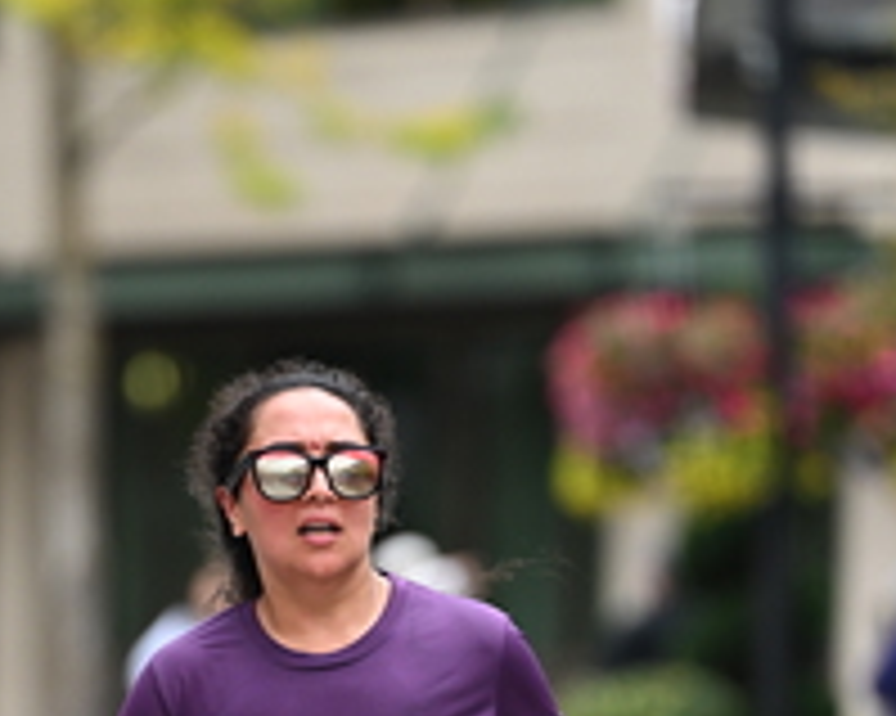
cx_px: 304
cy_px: 693
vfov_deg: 3.0
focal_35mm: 520
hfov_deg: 3.7
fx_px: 13783
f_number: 2.8
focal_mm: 200
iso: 640
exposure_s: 1/2000
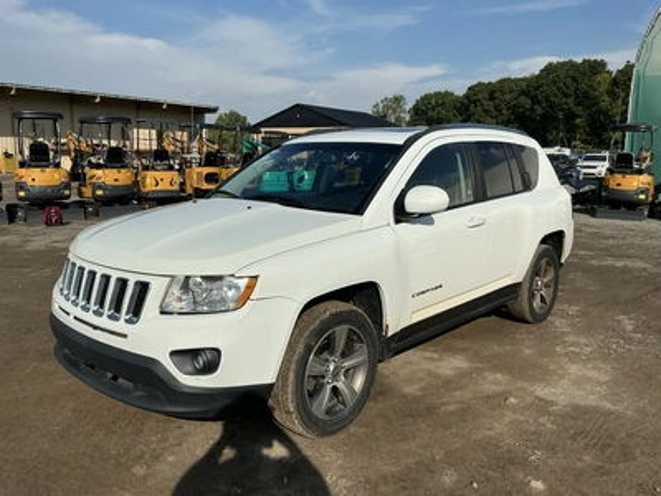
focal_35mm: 28
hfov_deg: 63.4
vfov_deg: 49.7
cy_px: 248
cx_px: 330
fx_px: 535
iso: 25
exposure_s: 1/4785
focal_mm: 3
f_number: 1.8
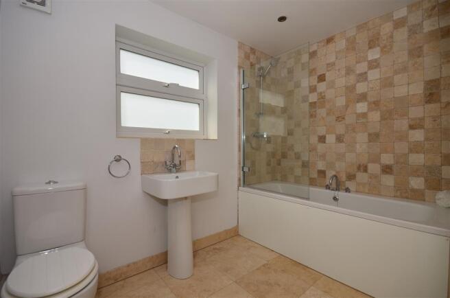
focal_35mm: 16
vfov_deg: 71.8
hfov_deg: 95.1
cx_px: 225
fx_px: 206
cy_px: 149
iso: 200
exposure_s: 1/200
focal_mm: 11
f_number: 10
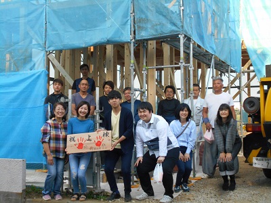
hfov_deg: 33.2
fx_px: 454
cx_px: 136
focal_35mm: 58
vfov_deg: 25.2
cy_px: 102
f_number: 4.9
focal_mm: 10
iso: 320
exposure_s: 1/250
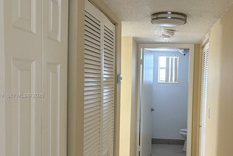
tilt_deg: -3.0
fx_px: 259
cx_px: 149
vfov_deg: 33.3
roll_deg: -0.6
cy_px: 96
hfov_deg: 47.9
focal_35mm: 40
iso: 200
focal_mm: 5.96
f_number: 1.6
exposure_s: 1/60
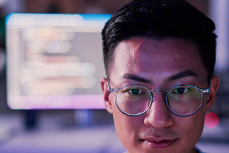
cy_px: 136
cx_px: 122
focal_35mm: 102
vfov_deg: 13.3
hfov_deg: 20.0
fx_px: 649
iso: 800
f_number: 1.8
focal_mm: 55
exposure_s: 1/40
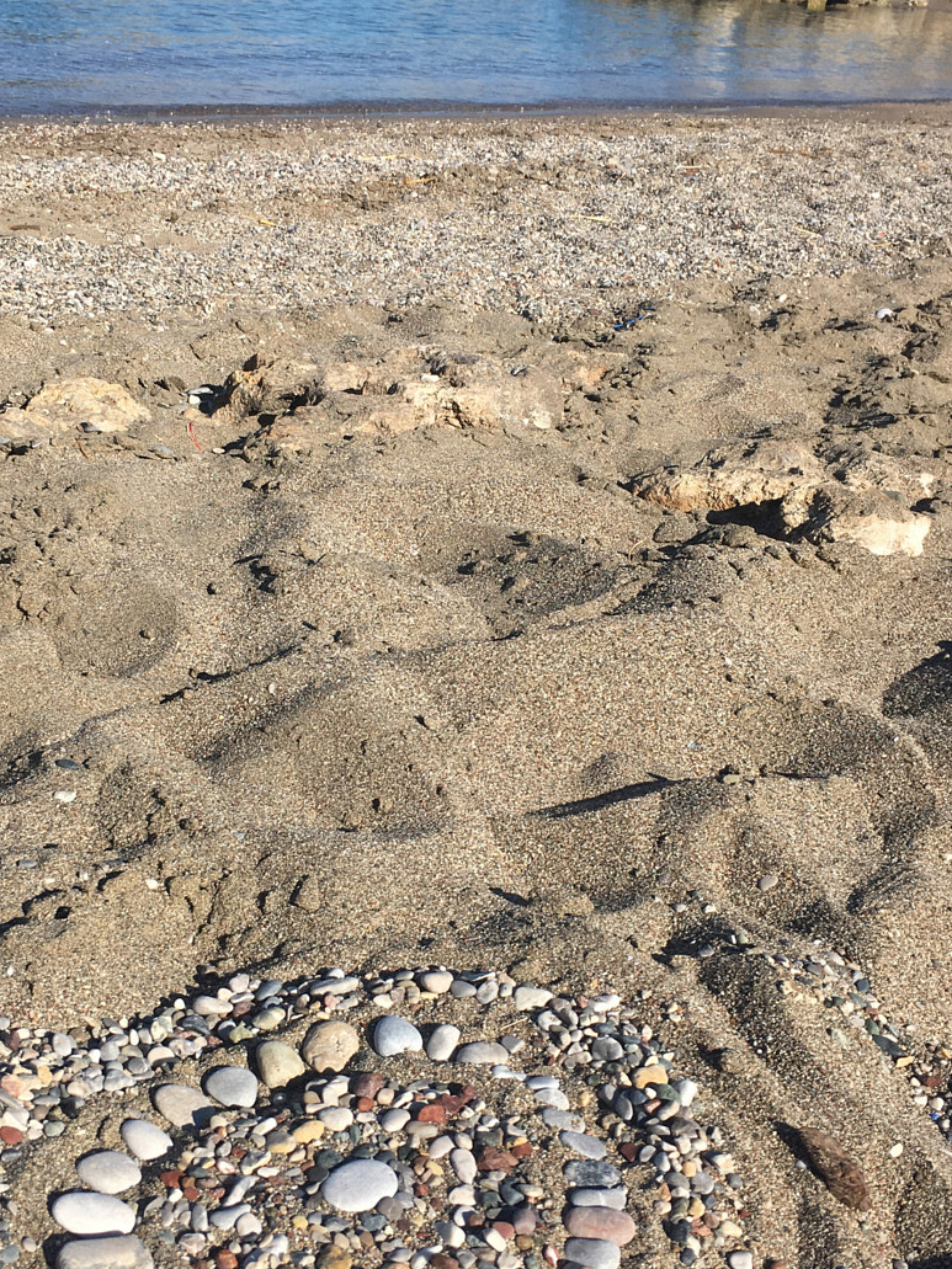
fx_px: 1650
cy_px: 678
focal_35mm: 45
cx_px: 399
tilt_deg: -25.3
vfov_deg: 42.1
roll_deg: -5.8
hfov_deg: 32.1
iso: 25
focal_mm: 4.15
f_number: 2.2
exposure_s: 1/1923
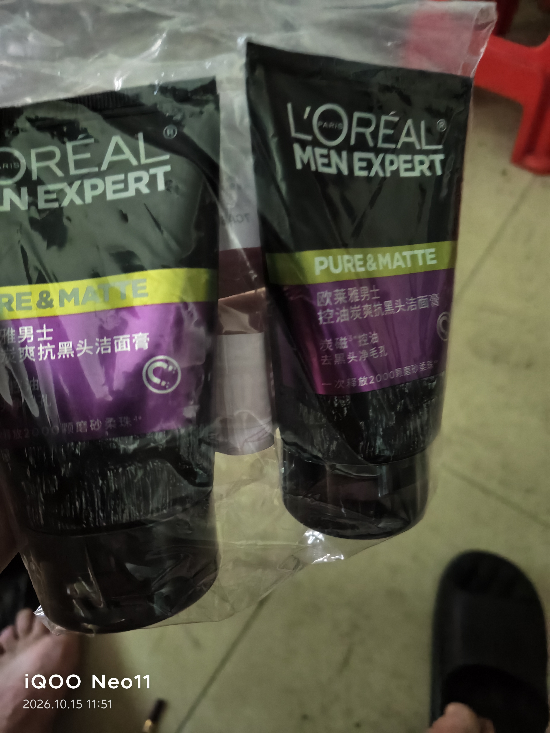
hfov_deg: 58.9
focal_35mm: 23
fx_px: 487
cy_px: 366
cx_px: 275
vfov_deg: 73.9
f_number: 1.88
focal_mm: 5.56
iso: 3060
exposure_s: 1/12.5
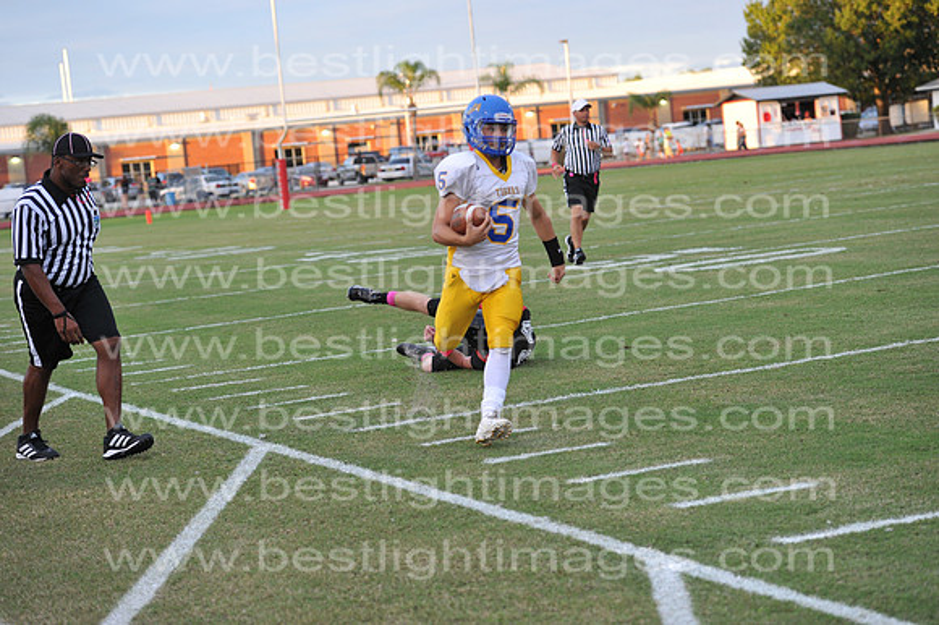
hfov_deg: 22.6
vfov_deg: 15.2
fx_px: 2346
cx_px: 470
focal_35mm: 90
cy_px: 312
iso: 1250
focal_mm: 90
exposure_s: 1/500
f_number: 3.5
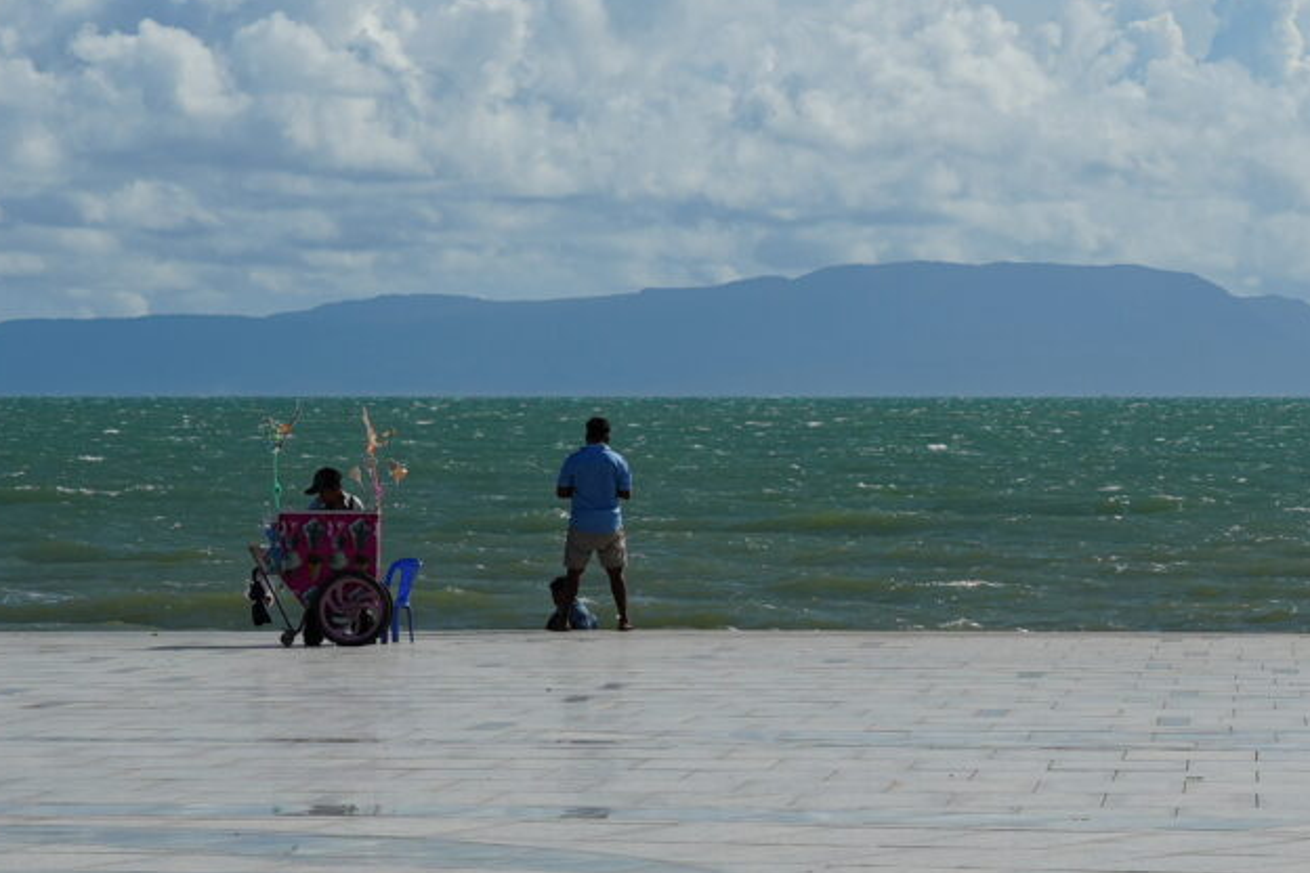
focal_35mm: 201
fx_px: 7314
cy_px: 419
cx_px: 1216
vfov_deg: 6.8
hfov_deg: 10.2
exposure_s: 1/2000
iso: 100
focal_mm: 49
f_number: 5
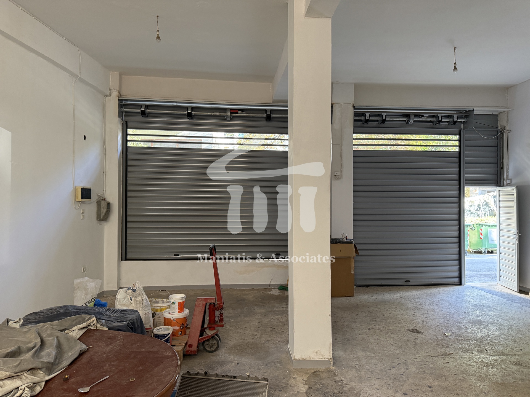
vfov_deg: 56.8
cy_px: 198
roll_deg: -0.1
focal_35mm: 24
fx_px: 367
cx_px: 265
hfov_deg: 71.6
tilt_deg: +1.4
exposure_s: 1/60
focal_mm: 6.76
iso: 320
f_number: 1.78
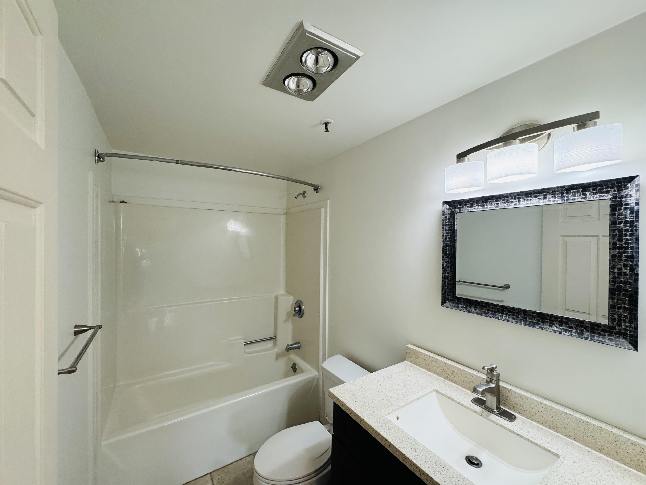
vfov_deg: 85.7
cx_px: 323
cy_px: 242
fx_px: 261
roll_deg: -1.0
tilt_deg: -0.9
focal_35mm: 14
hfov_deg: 102.1
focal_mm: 2.22
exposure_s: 1/120
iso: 250
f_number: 2.2
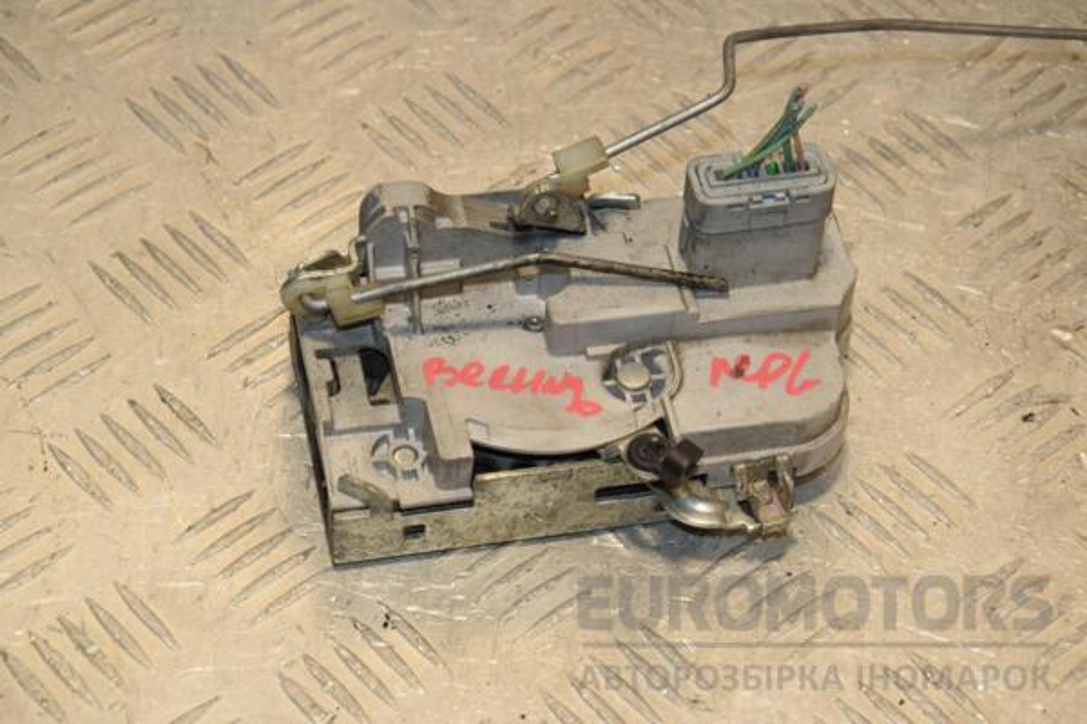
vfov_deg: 13.0
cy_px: 362
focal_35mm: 105
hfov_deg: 19.5
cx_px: 544
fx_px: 3170
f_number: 8
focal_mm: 70
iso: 800
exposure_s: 1/200
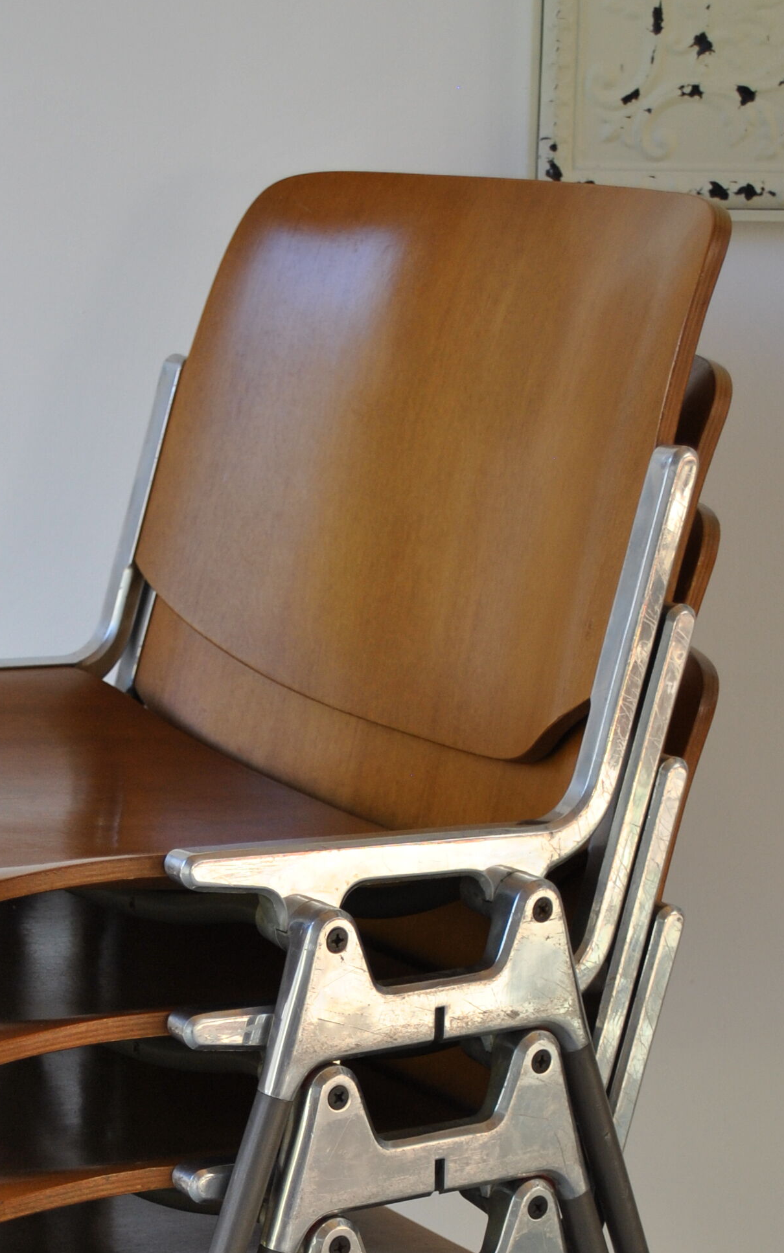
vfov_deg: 20.7
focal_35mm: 98
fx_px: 3349
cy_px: 1142
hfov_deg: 13.3
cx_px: 210
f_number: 4.8
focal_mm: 32
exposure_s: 1/100
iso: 200
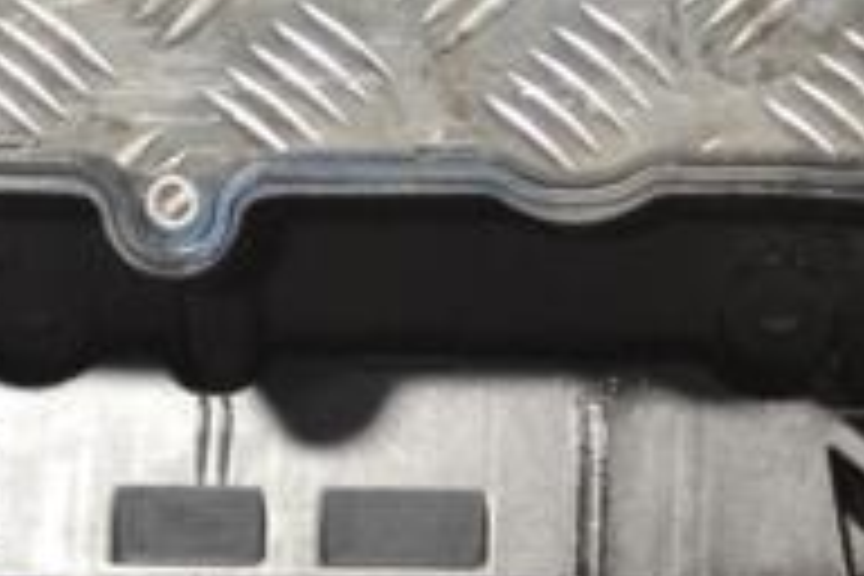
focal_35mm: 159
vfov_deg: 8.5
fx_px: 3816
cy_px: 666
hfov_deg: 12.9
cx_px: 598
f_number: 6.3
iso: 3200
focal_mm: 34
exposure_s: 1/160
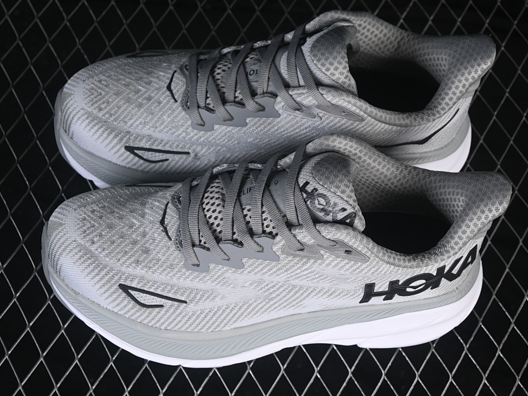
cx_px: 272
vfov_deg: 18.0
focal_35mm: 82
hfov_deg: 23.8
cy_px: 197
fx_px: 1250
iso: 160
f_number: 7.1
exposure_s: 1/80
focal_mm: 50
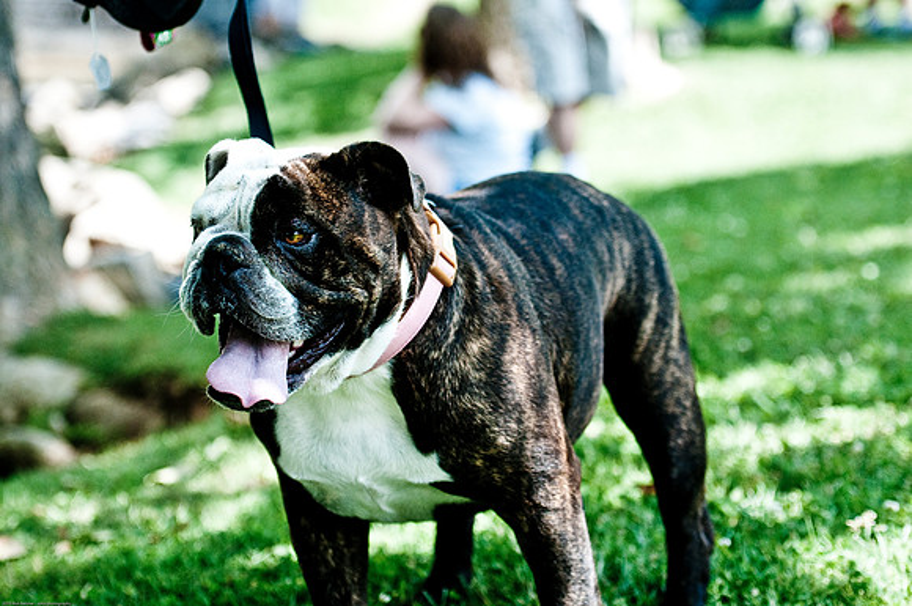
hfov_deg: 19.5
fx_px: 2656
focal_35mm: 105
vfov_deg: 13.0
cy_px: 303
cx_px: 456
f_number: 2.8
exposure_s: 1/1600
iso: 200
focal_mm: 70
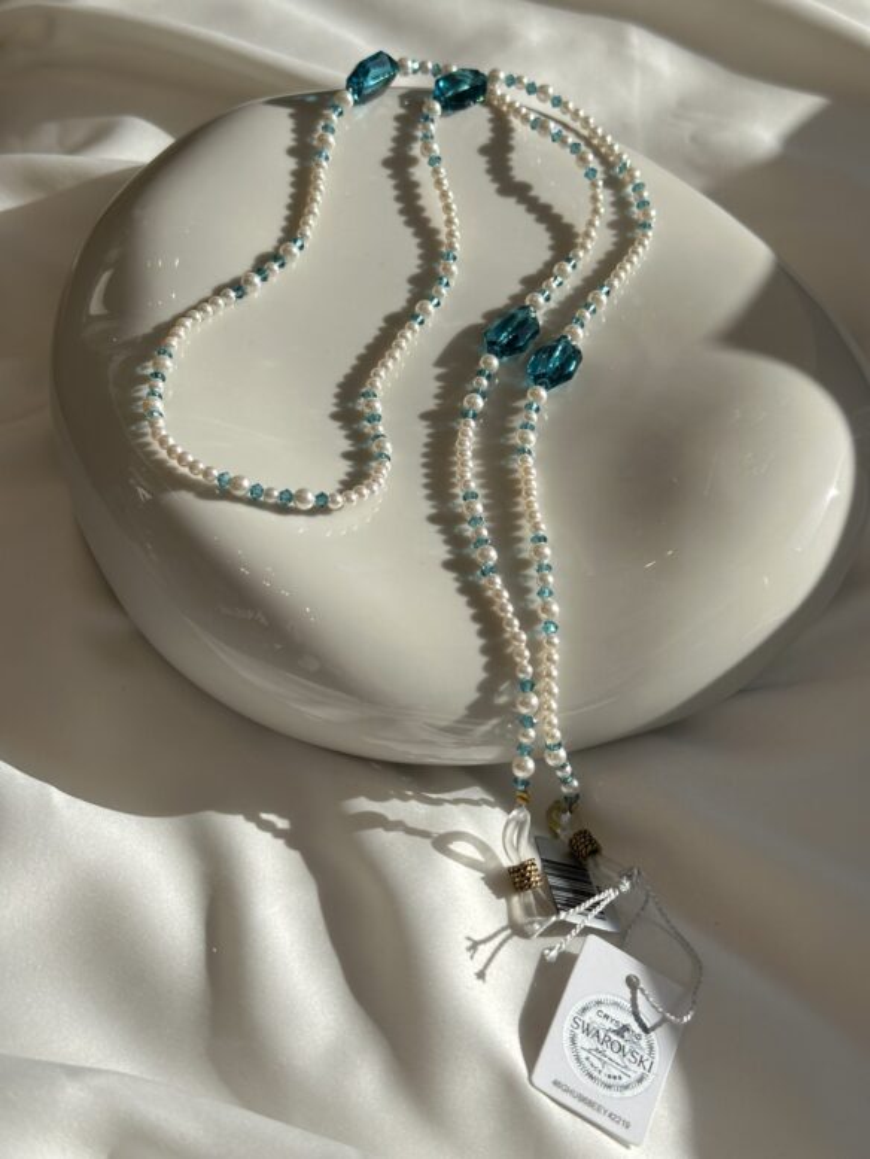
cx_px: 435
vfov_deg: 39.6
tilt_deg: -53.1
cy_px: 580
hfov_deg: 30.3
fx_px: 1608
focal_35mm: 48
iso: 64
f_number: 1.78
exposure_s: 1/5882
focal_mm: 6.86
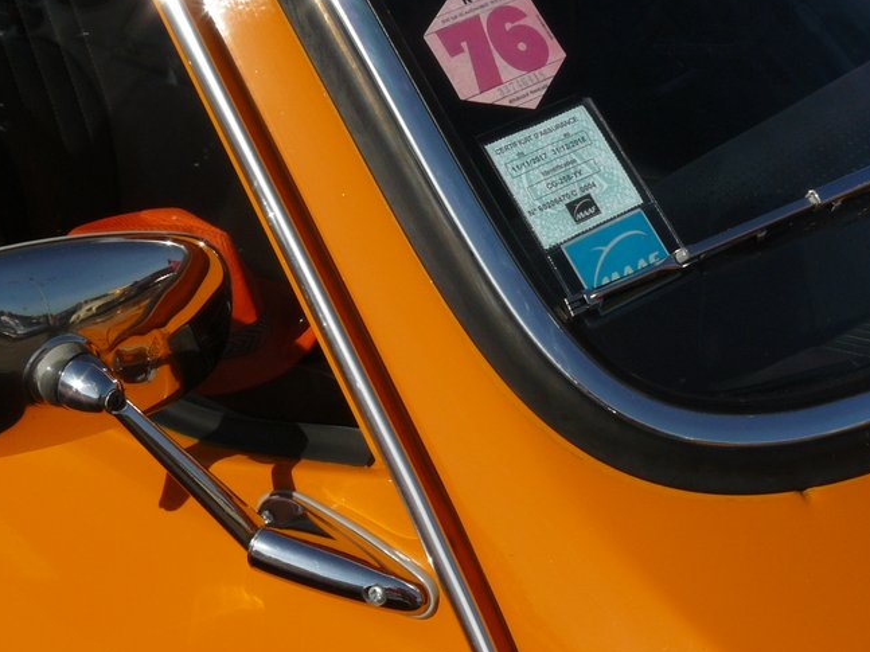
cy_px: 282
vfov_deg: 25.6
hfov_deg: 33.7
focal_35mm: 57
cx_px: 352
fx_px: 1432
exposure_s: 1/400
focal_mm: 6
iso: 100
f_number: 8
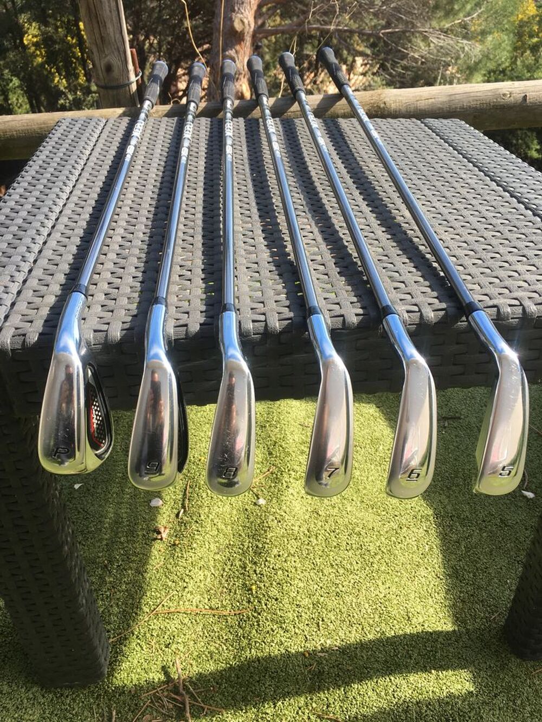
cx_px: 271
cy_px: 361
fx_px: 605
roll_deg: +4.0
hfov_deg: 48.2
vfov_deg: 61.7
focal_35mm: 29
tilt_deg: -37.4
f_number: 2.2
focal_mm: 4.15
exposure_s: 1/373
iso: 25
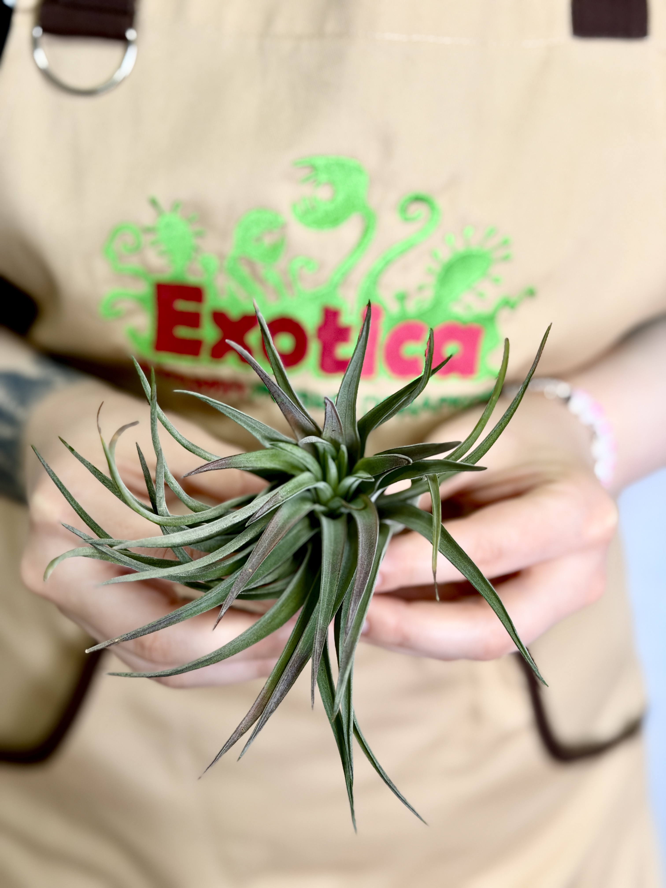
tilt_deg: -32.4
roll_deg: -2.3
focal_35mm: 48
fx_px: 1231
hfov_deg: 30.3
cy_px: 444
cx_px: 333
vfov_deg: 39.7
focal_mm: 6.76
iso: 50
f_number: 1.78
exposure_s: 1/121
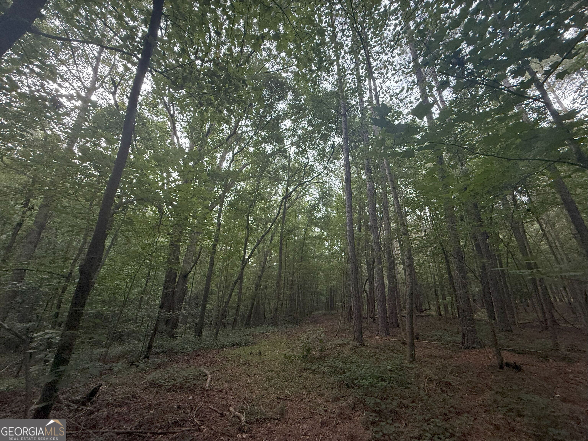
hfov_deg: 102.1
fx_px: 238
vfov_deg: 85.7
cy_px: 220
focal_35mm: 14
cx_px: 294
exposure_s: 1/99
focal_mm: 2.22
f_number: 2.2
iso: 250
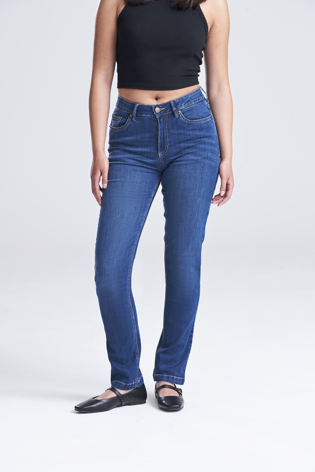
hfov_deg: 11.8
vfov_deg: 17.6
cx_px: 158
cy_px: 236
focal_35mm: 116
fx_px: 1521
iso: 400
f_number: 10
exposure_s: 1/160
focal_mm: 116
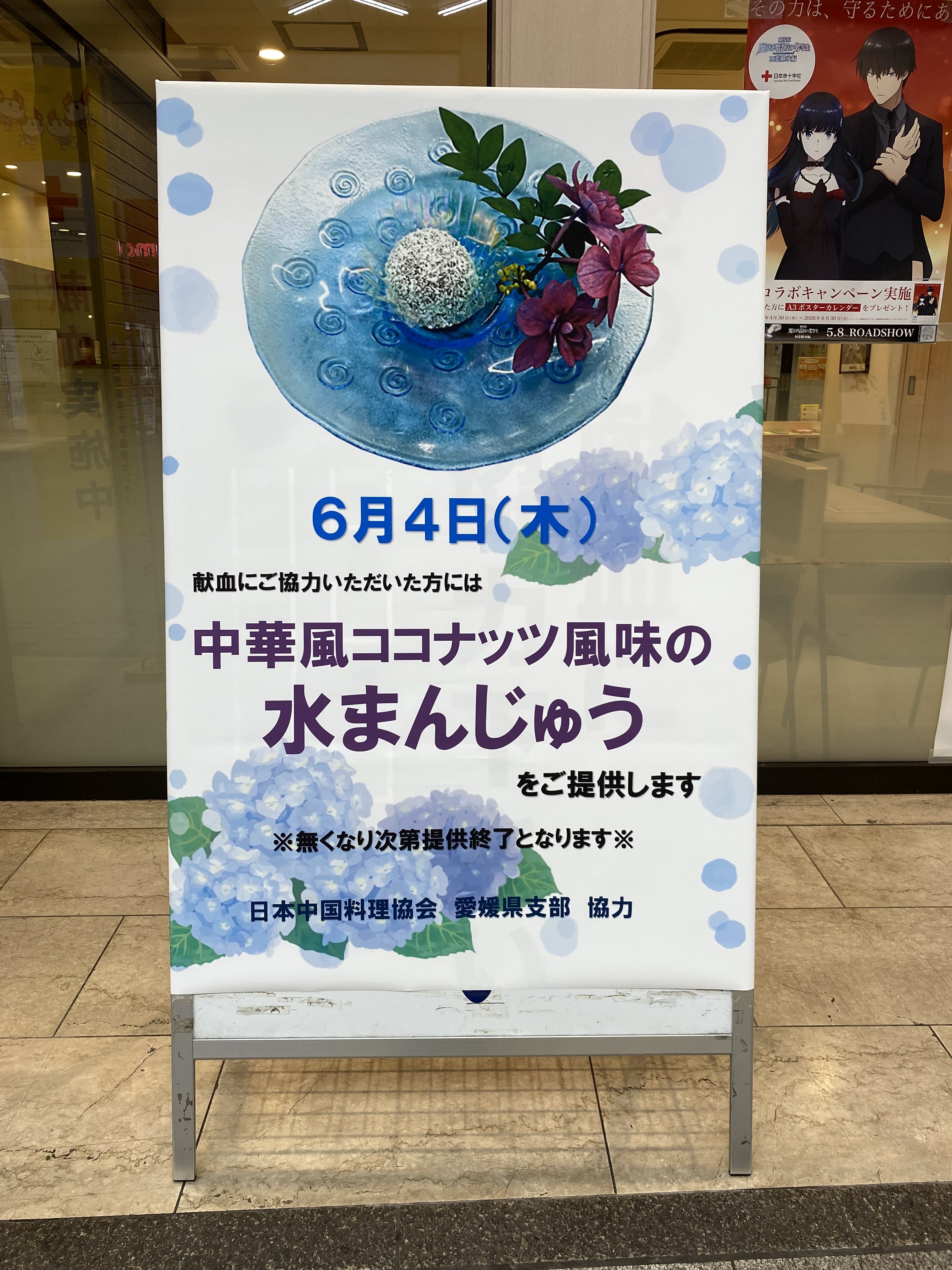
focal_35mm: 26
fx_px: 953
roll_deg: +0.6
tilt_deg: -15.5
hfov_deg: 53.1
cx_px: 476
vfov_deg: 67.3
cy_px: 635
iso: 50
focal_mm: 4.2
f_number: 1.8
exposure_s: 1/120
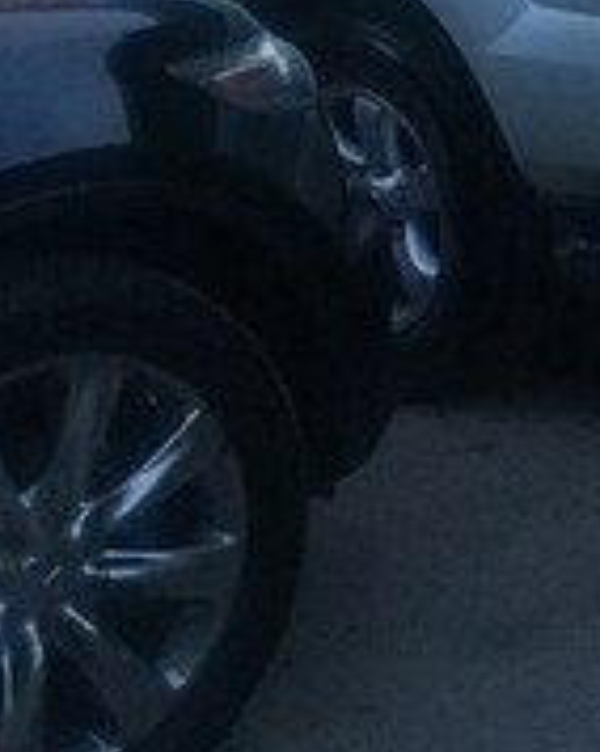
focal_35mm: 105
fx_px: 2335
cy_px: -91
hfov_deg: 12.4
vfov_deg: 17.6
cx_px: 1318
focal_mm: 4.15
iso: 200
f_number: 2.2
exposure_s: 1/20
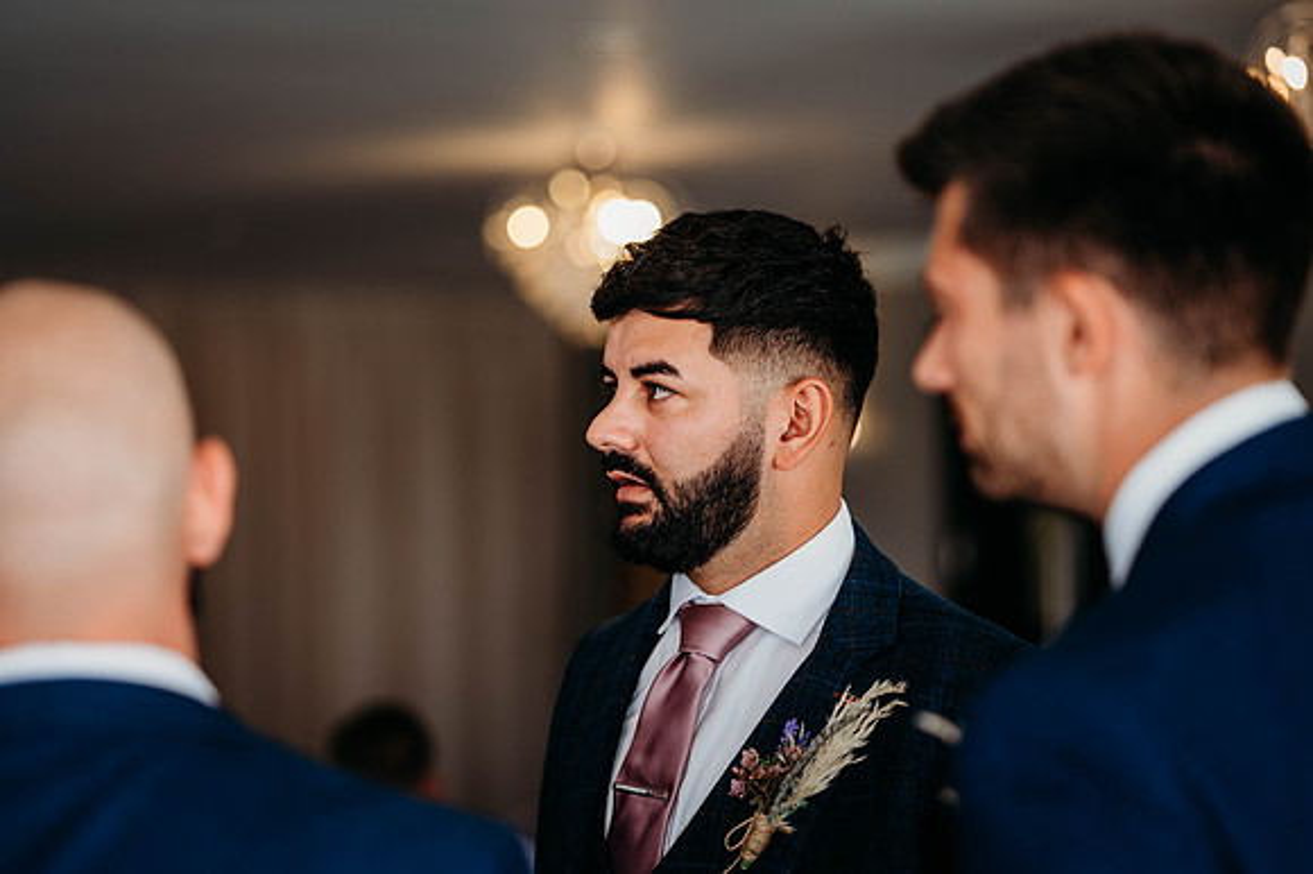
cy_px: 437
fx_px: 3098
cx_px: 656
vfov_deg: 16.1
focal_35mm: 85
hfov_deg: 23.9
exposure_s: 1/200
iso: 140
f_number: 2
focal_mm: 85
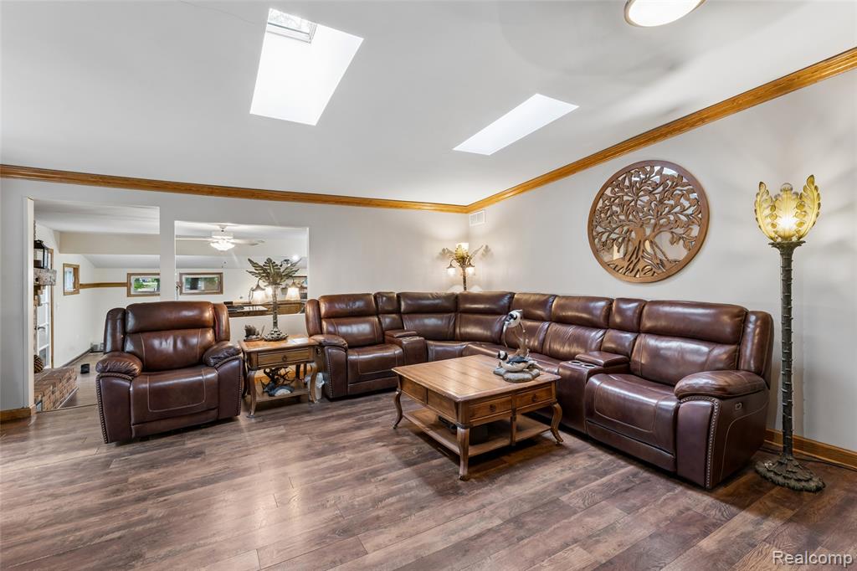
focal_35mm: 16
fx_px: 378
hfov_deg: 97.1
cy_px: 286
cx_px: 428
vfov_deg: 74.1
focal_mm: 15.9
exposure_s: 1/1.25
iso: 400
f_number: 13
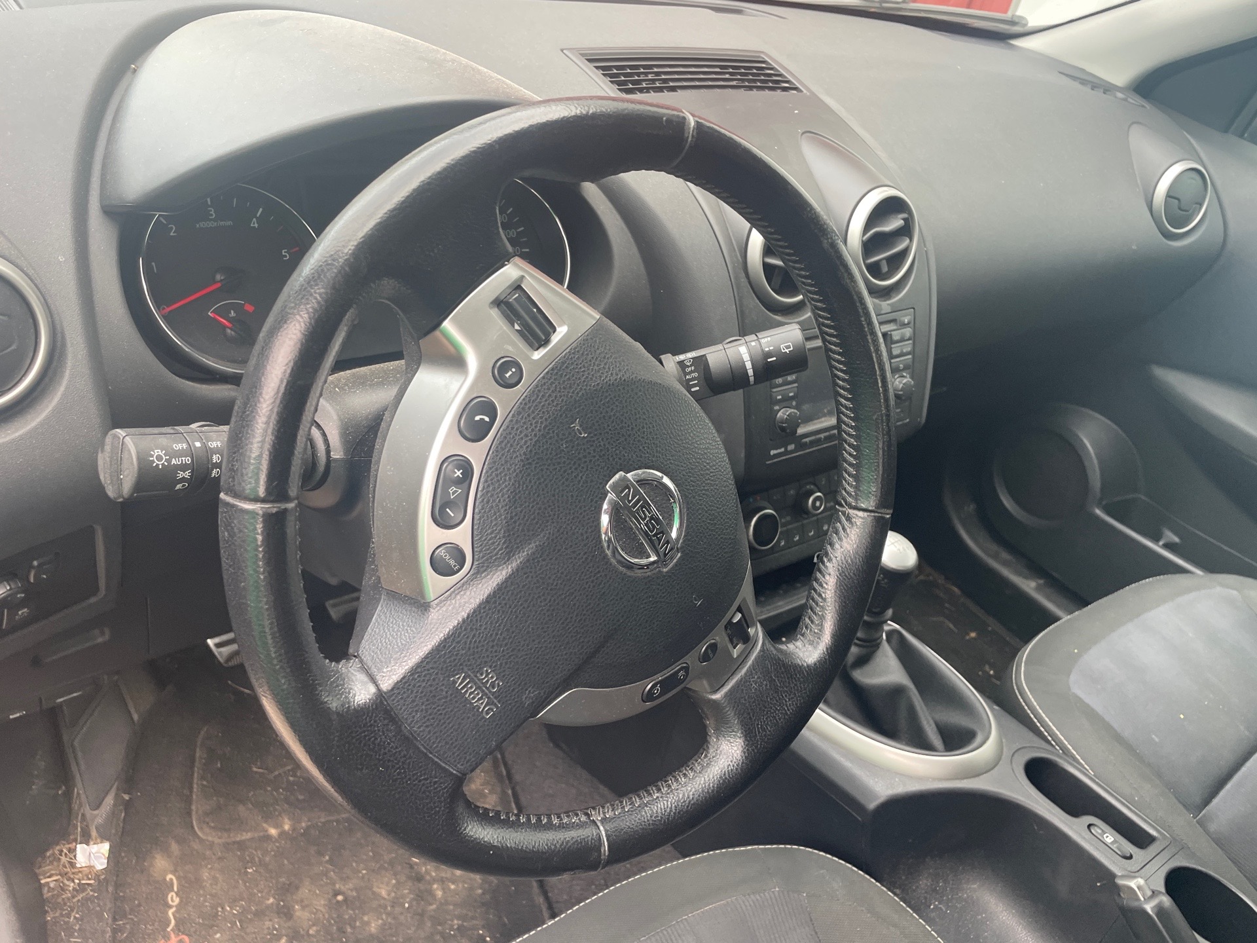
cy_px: 472
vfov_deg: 53.1
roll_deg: -14.1
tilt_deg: -36.4
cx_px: 628
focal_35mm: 26
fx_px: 944
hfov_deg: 67.3
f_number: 1.6
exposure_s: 1/121
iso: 100
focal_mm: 4.2
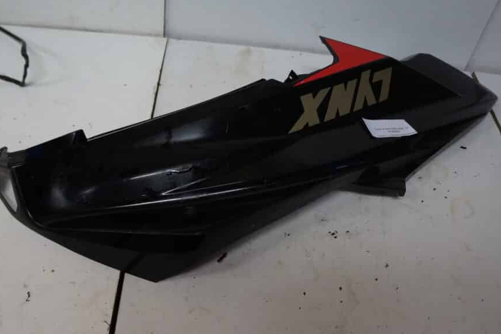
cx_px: 211
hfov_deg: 58.4
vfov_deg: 41.1
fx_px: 445
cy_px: 171
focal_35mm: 32
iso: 1250
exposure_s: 1/60
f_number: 3.5
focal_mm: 18
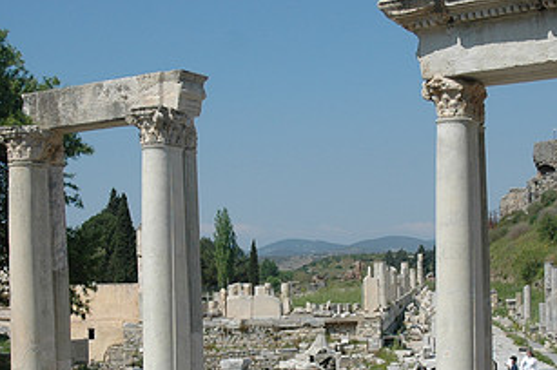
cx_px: 319
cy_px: 275
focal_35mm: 68
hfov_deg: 29.6
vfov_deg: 19.8
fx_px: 1051
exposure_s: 1/1600
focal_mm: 24
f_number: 4.5
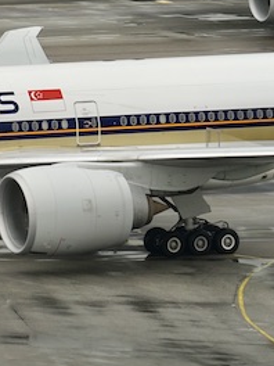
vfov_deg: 4.4
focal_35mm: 452
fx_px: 4770
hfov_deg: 3.3
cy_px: 41
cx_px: -163
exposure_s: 1/640
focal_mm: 155
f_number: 5.6
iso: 250
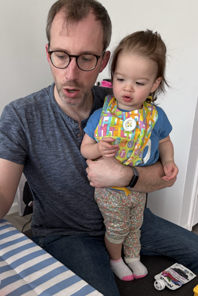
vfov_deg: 56.7
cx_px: 72
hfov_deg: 39.7
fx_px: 272
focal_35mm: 33
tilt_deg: -20.8
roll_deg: +0.0
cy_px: 178
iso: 125
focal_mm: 5.96
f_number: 1.6
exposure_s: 1/81
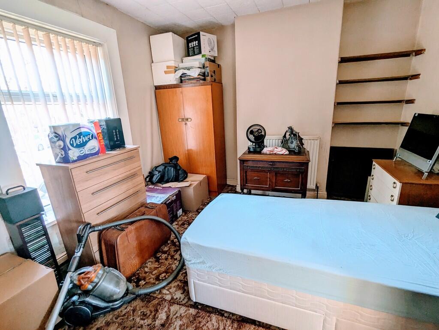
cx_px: 220
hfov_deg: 94.4
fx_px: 203
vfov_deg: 78.2
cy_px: 165
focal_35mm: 16
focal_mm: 2.35
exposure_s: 1/60
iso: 176
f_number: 2.2
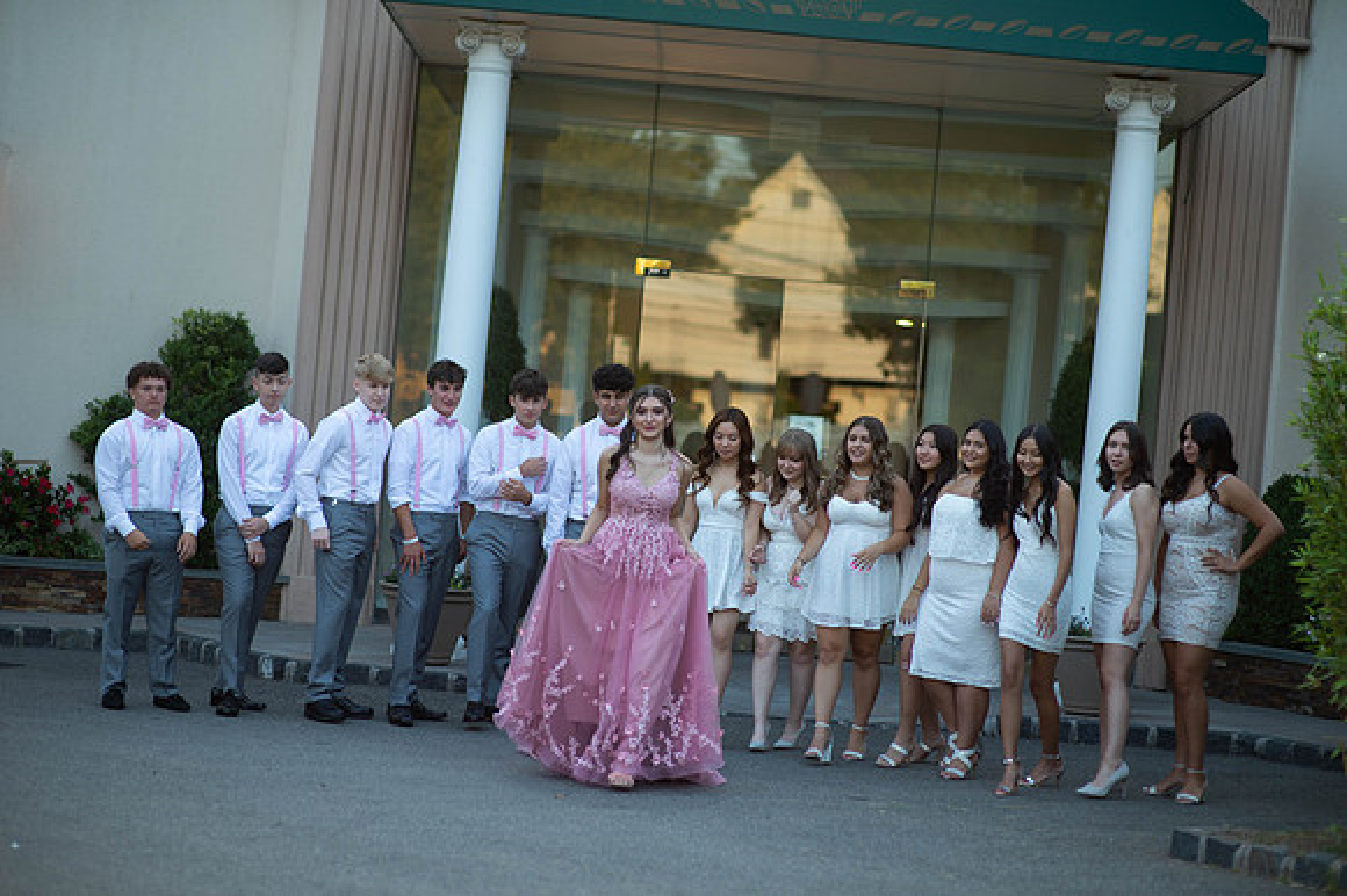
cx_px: 674
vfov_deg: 16.1
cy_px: 448
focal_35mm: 85
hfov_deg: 23.9
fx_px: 3178
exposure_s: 1/1000
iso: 250
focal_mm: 85
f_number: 2
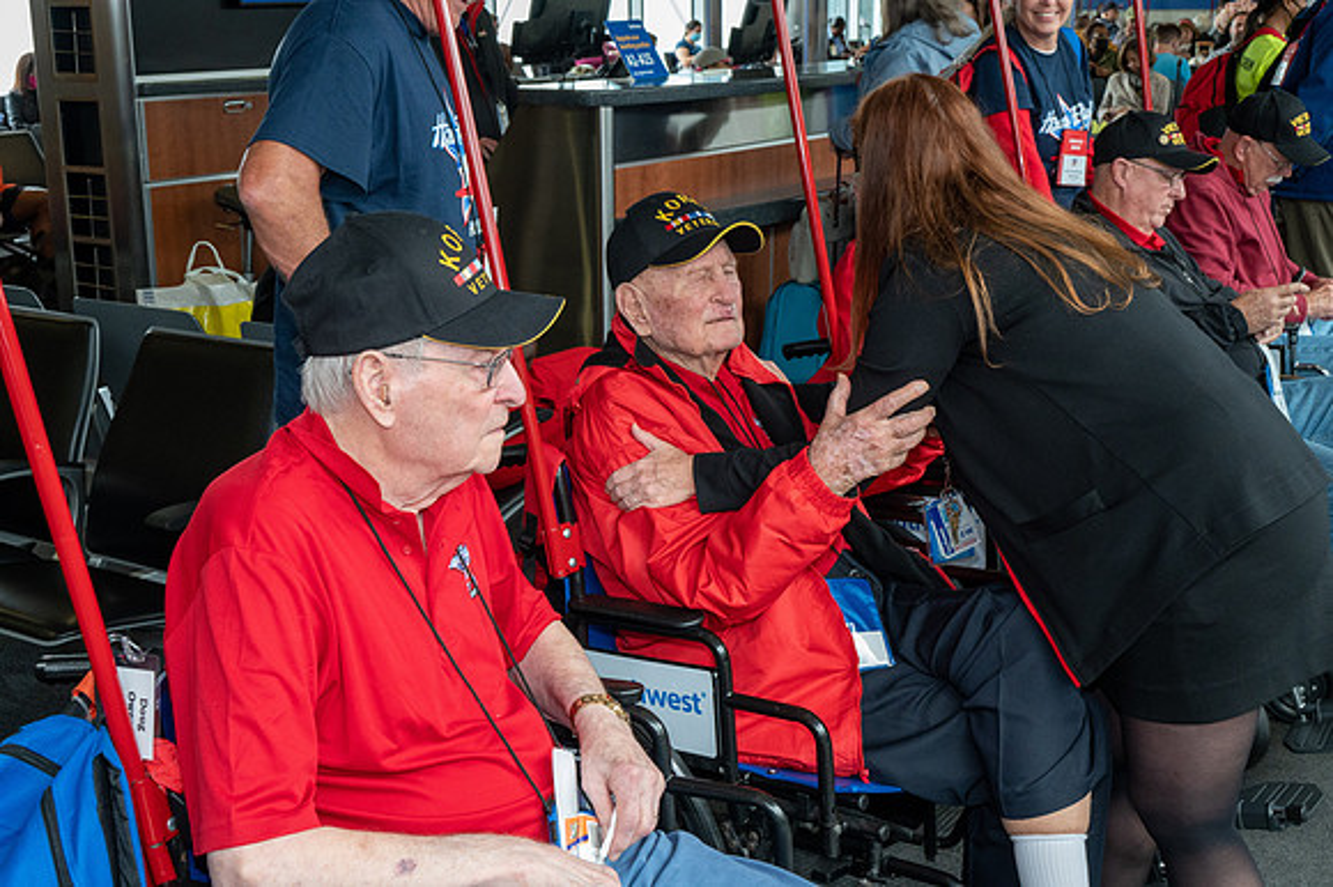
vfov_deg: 30.5
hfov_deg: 44.5
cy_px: 444
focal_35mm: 44
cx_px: 666
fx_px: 1628
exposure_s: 1/80
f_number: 11
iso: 3200
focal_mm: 44
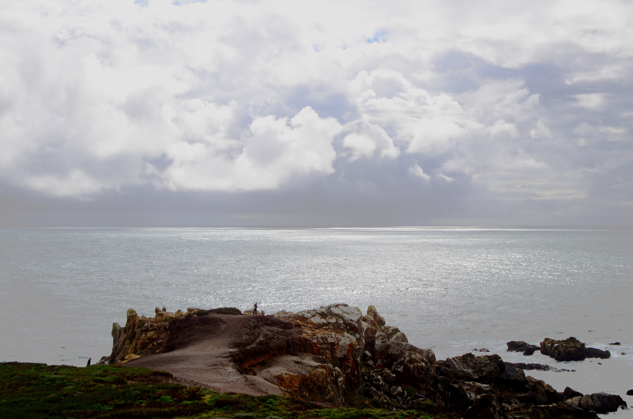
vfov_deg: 28.8
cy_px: 210
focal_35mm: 46
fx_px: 816
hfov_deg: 42.4
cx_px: 316
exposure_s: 1/8000
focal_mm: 31
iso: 400
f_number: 3.5
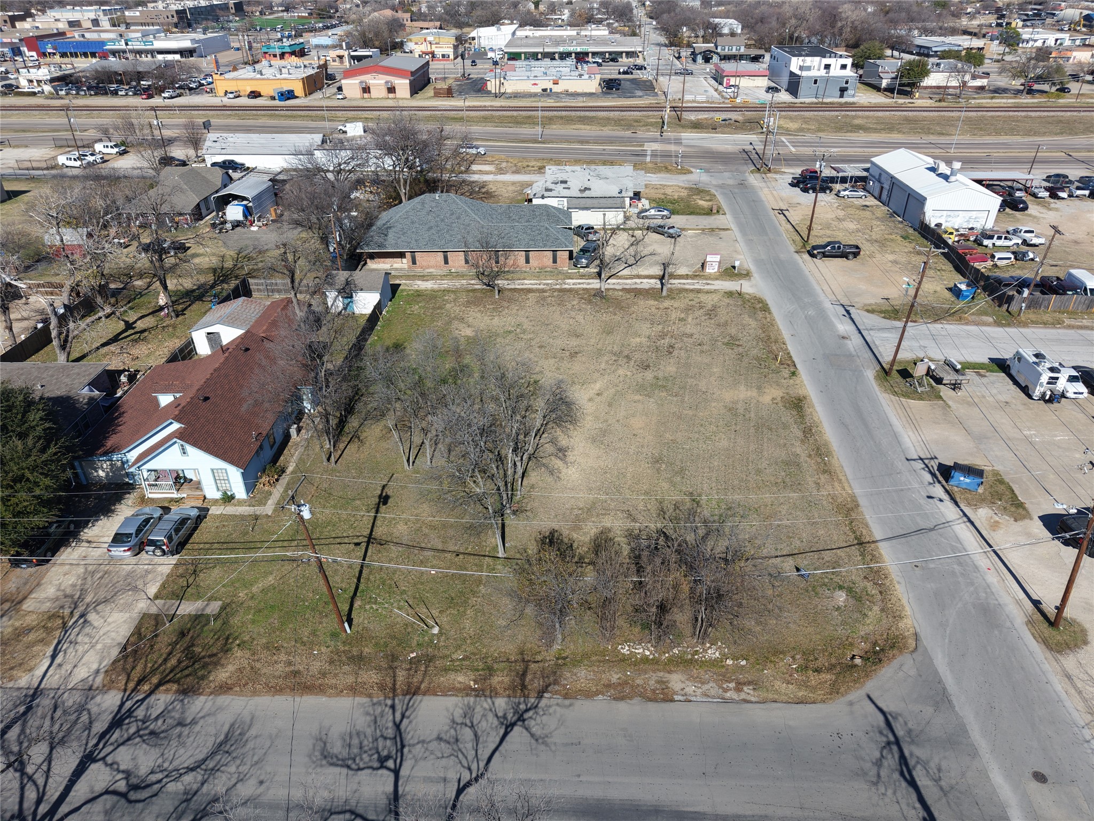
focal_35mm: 24
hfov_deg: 71.6
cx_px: 547
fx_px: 758
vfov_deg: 56.8
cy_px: 410
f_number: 1.8
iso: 160
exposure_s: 1/4000
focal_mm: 8.67
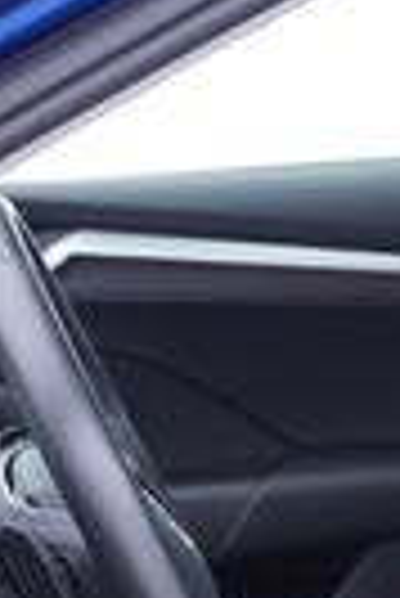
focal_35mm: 149
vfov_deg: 13.5
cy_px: 663
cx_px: 440
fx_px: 2477
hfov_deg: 9.1
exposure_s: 1/40
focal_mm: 24
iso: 200
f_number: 2.8
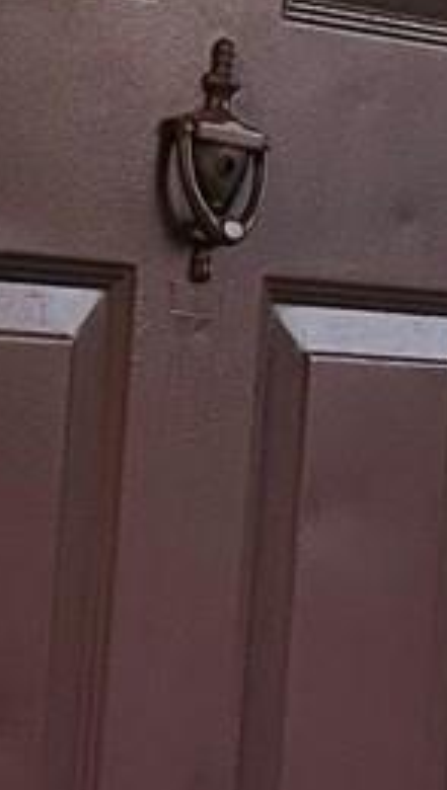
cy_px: 377
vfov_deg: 12.4
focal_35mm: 174
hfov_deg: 7.0
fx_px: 3652
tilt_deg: -1.9
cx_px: 341
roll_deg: -3.9
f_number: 1.5
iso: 200
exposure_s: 1/60
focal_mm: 5.7
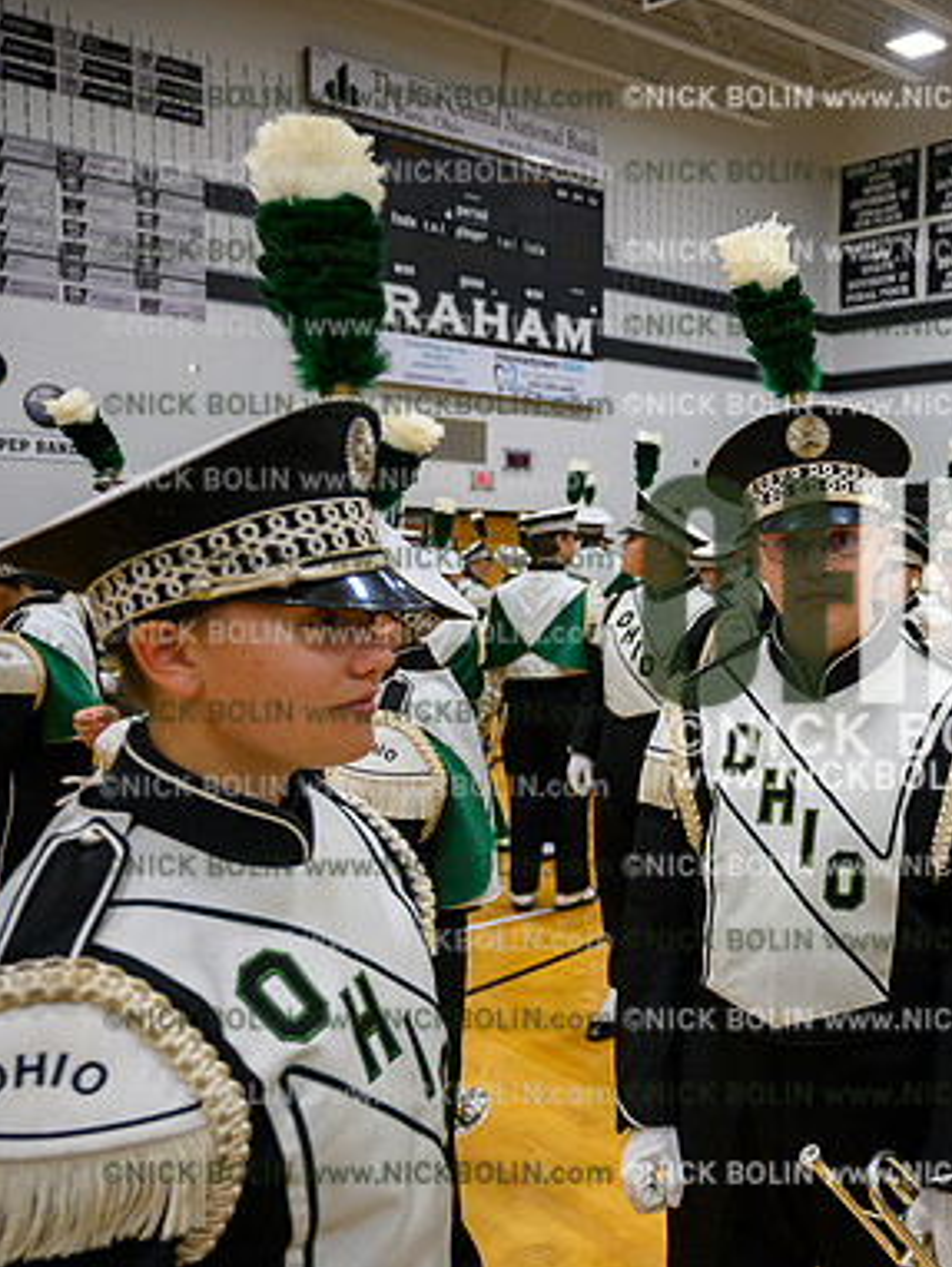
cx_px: 876
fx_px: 1282
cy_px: 634
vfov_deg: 52.6
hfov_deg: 37.7
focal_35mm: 35
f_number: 4
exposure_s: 1/250
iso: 1250
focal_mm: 24
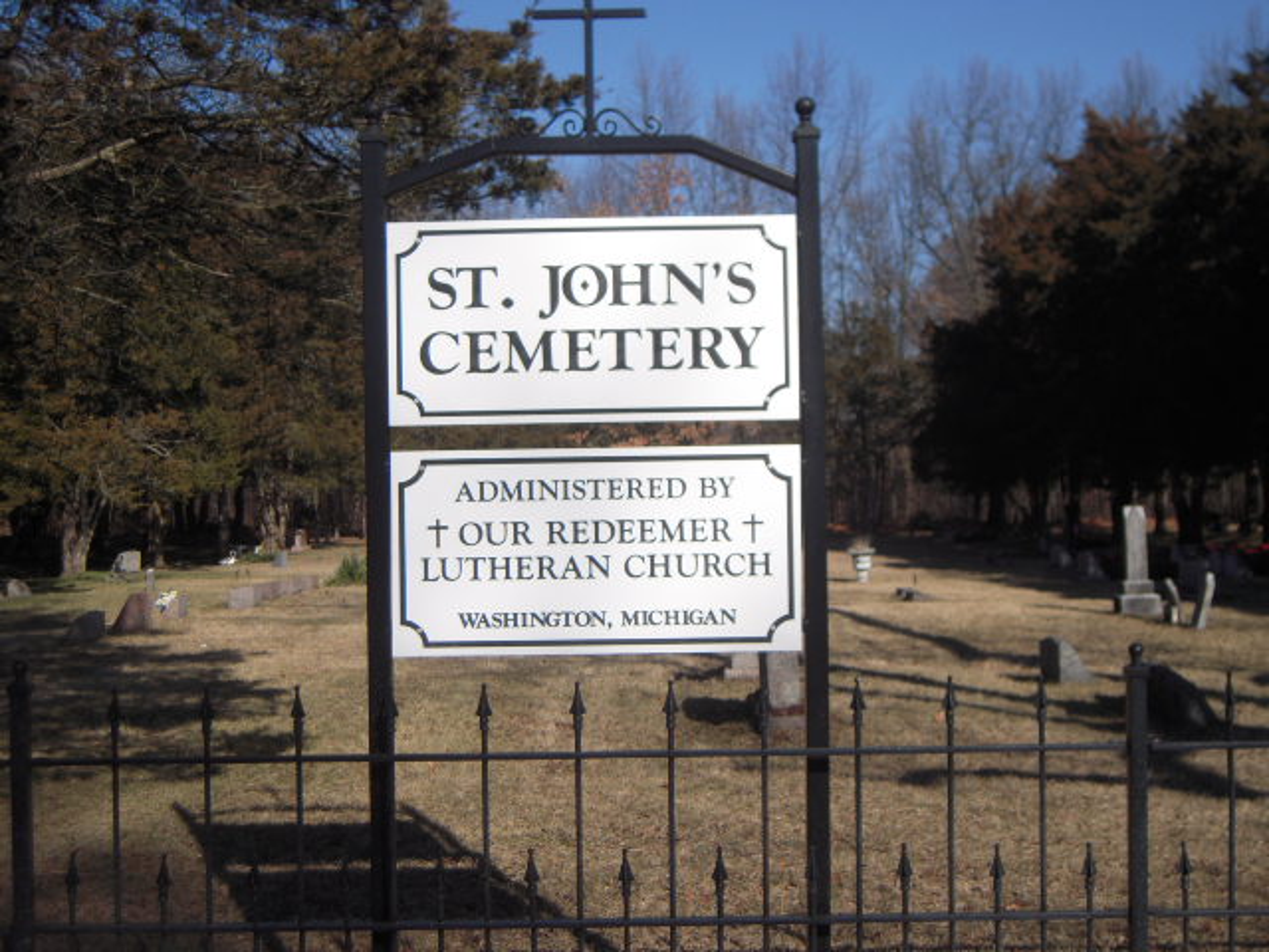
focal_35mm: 50
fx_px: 1833
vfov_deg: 29.1
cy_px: 476
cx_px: 634
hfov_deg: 38.2
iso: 100
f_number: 7
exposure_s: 1/400
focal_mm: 8.9
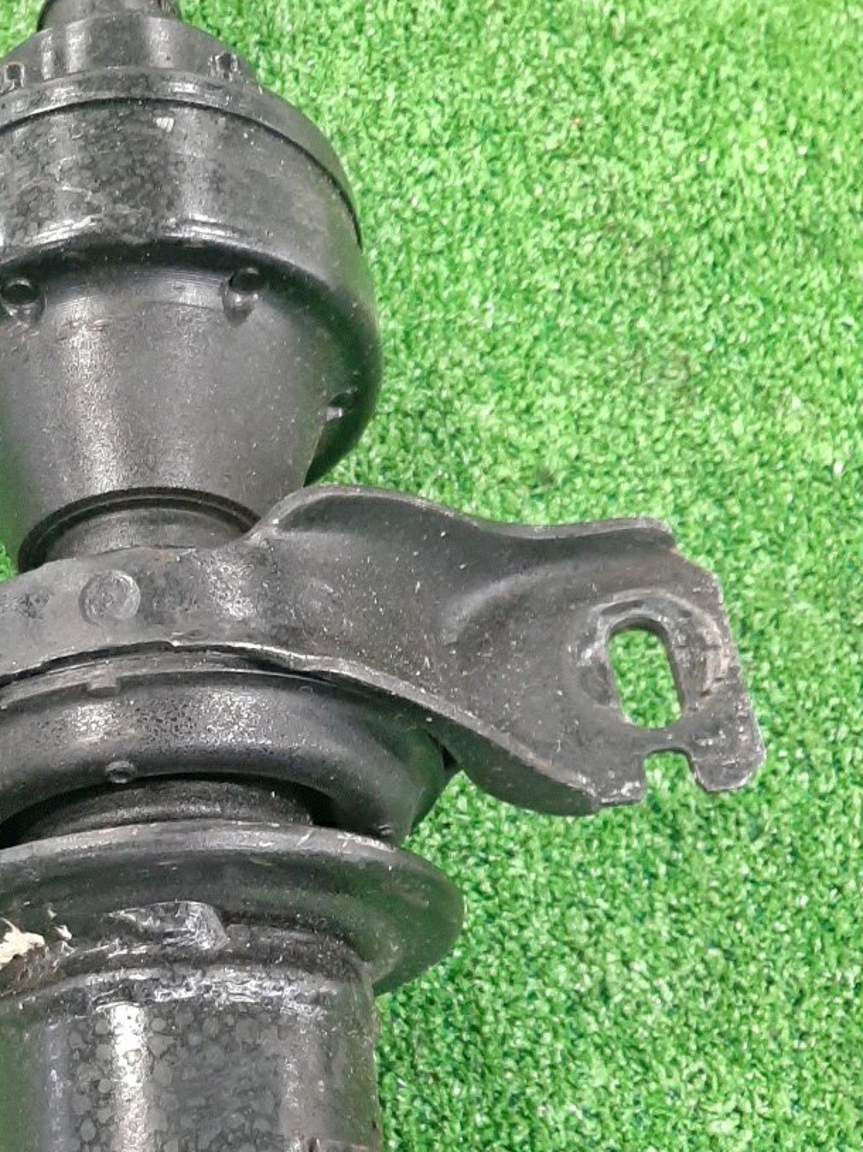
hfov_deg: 30.6
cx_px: 146
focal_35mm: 46
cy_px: 686
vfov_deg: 41.1
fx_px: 1530
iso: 425
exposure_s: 1/25
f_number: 1.7
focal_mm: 3.93
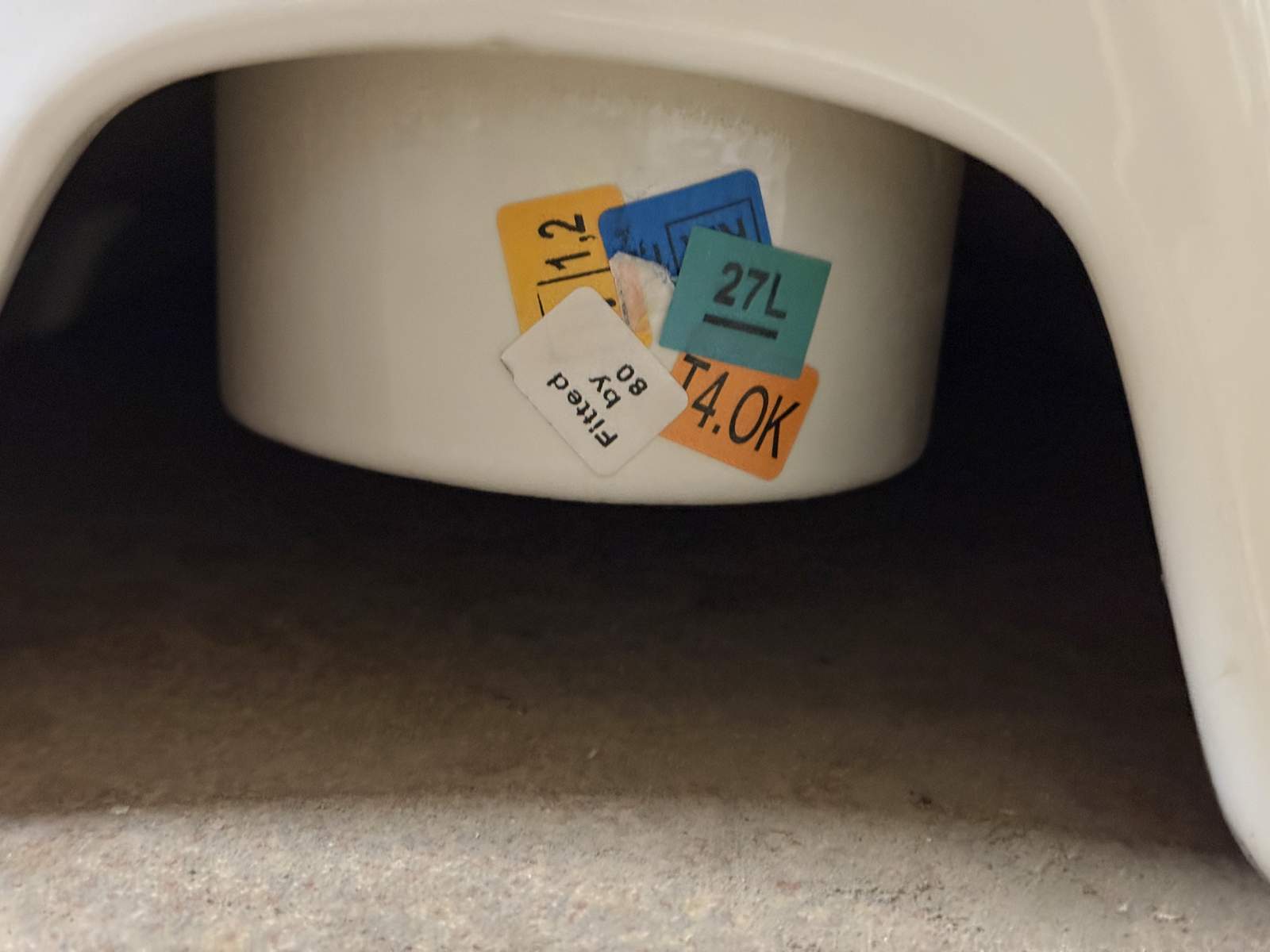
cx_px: 635
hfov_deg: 39.7
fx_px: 1761
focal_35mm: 48
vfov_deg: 30.3
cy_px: 476
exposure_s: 1/20
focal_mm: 6.76
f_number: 1.78
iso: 640
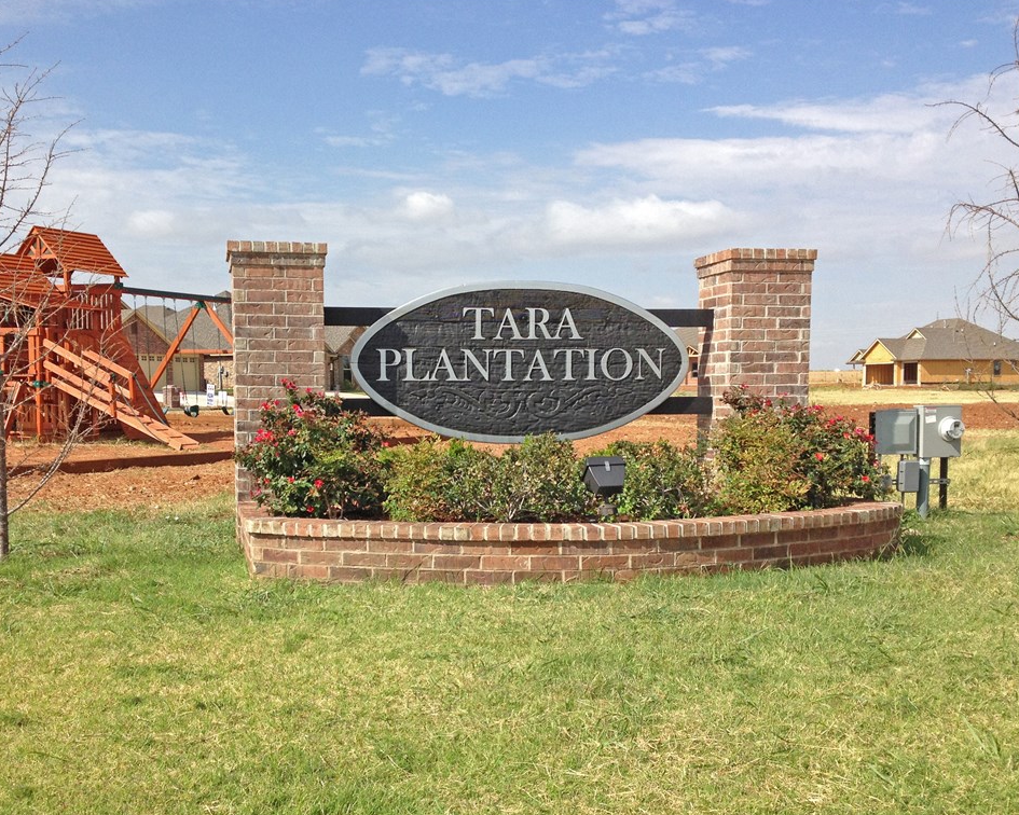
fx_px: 1116
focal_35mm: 37
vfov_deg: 40.1
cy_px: 405
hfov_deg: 49.1
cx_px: 528
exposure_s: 1/1783
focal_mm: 4.28
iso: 64
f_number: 2.4
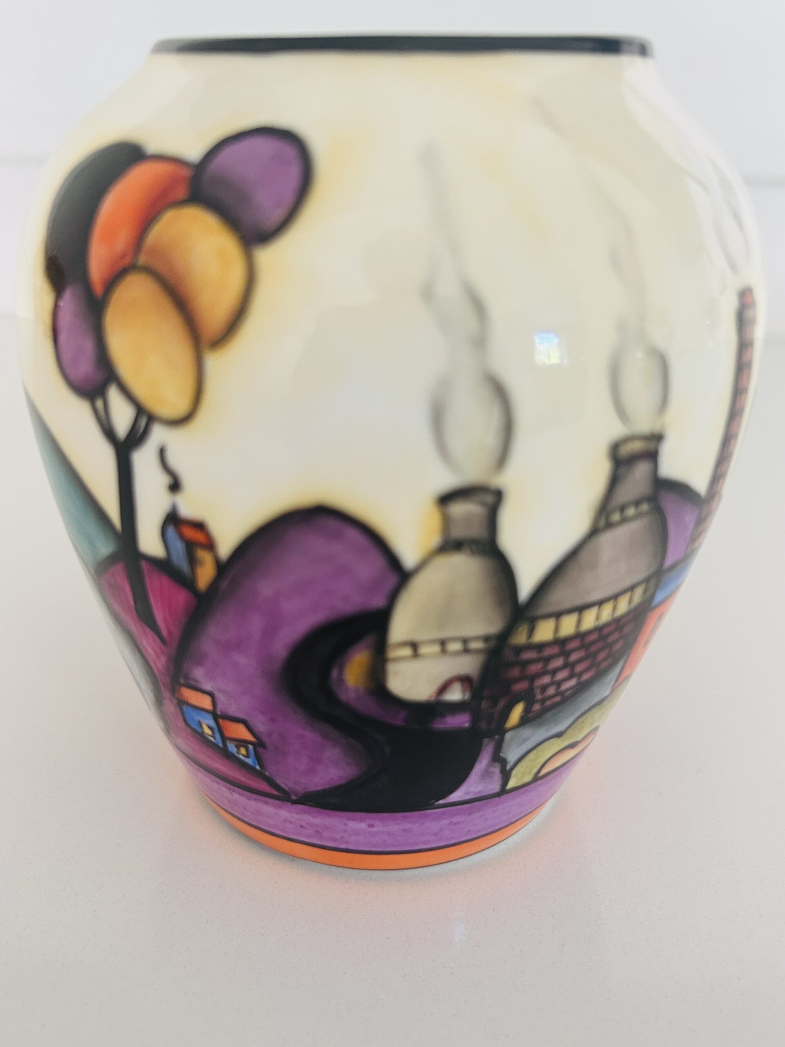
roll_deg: +0.0
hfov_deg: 53.1
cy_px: 524
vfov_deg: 67.3
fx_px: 786
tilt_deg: -27.6
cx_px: 392
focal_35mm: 26
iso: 250
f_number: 1.5
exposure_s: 1/60
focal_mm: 5.7
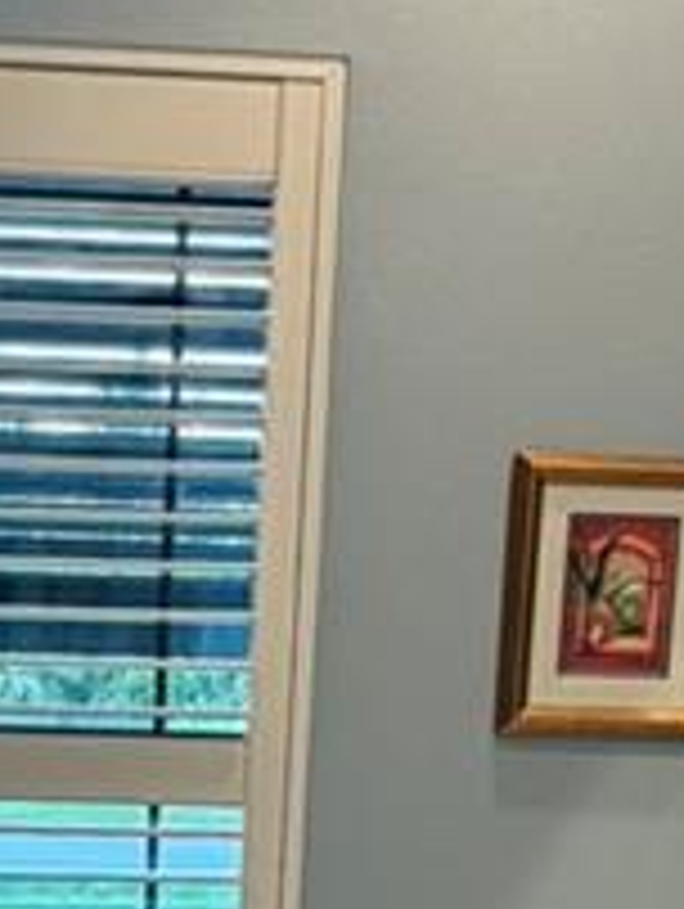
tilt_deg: -8.0
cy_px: 1022
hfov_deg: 17.3
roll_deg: -1.6
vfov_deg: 22.1
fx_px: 2182
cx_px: -36
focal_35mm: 83
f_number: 2.2
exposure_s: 1/120
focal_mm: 2.22
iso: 200
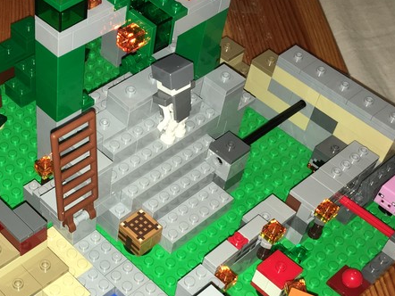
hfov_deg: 32.2
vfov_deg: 24.6
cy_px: 217
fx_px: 674
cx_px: 109
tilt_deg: -50.8
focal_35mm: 59
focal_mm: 4.15
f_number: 2.2
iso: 32
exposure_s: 1/33
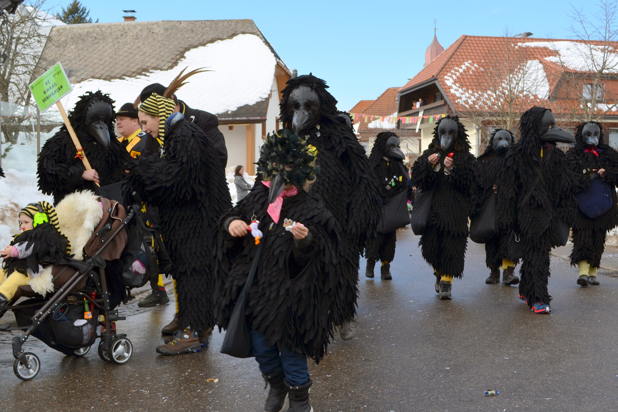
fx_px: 721
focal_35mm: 42
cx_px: 309
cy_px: 206
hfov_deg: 46.4
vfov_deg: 31.9
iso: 100
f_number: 7.1
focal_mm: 28
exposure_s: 1/200
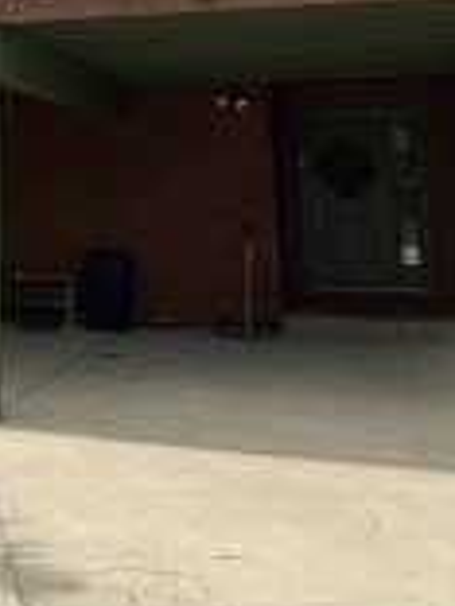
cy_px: 8
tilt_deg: +10.7
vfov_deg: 29.7
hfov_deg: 22.7
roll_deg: -0.4
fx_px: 1069
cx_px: -35
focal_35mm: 61
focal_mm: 4.25
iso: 32
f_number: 1.8
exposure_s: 1/2463
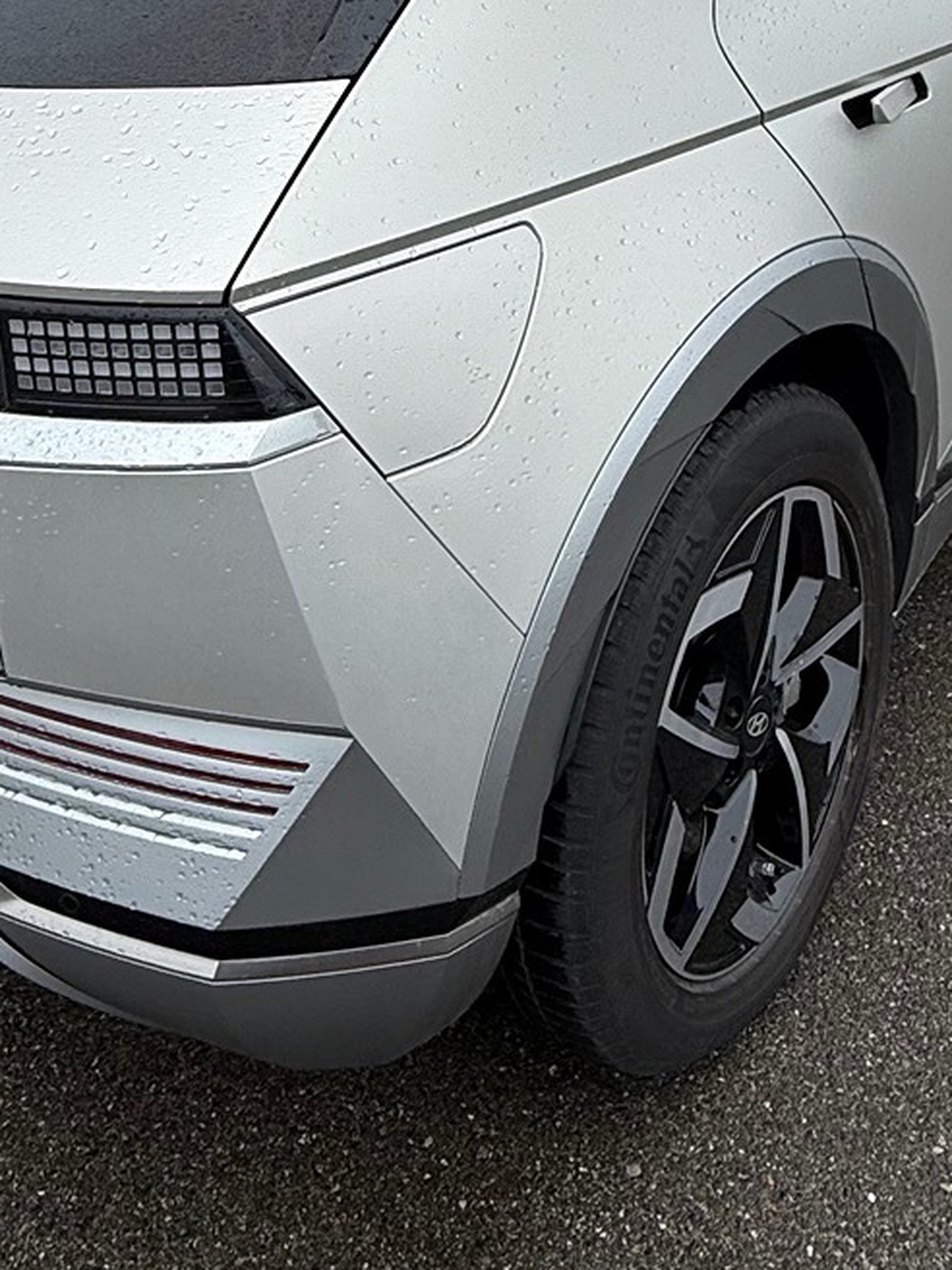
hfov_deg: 33.3
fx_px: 1577
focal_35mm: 43
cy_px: 170
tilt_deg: -14.4
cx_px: 329
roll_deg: +3.3
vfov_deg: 41.0
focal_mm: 2.22
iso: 50
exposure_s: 1/686
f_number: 2.2
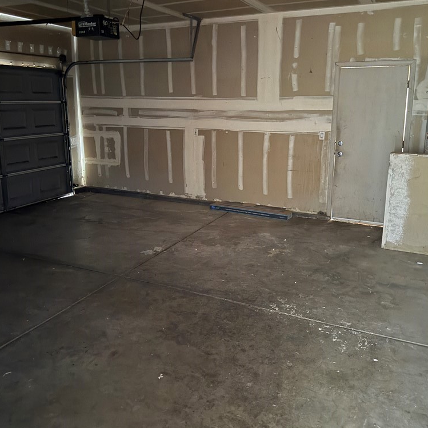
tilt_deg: -10.6
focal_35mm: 29
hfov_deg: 55.6
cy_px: 178
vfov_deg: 55.3
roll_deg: +0.4
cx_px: 213
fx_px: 406
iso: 2000
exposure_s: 1/9
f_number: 1.78
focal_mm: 6.76
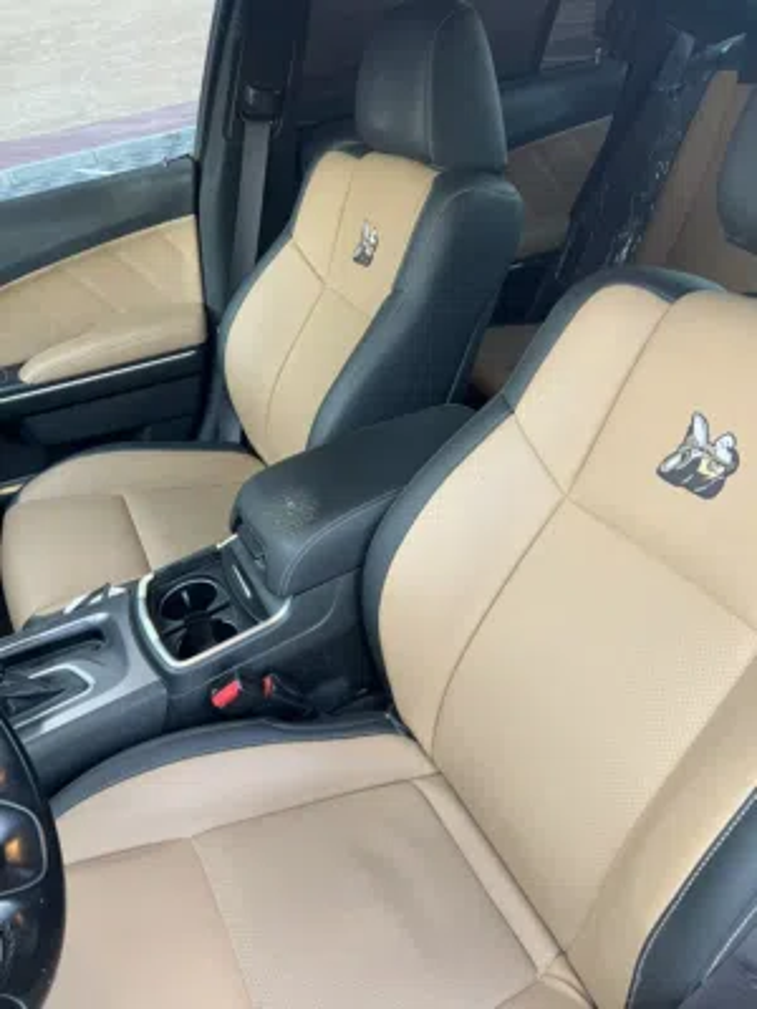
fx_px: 758
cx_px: 378
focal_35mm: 26
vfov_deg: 67.3
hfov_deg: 53.1
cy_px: 504
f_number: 1.5
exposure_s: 1/60
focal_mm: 5.7
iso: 160
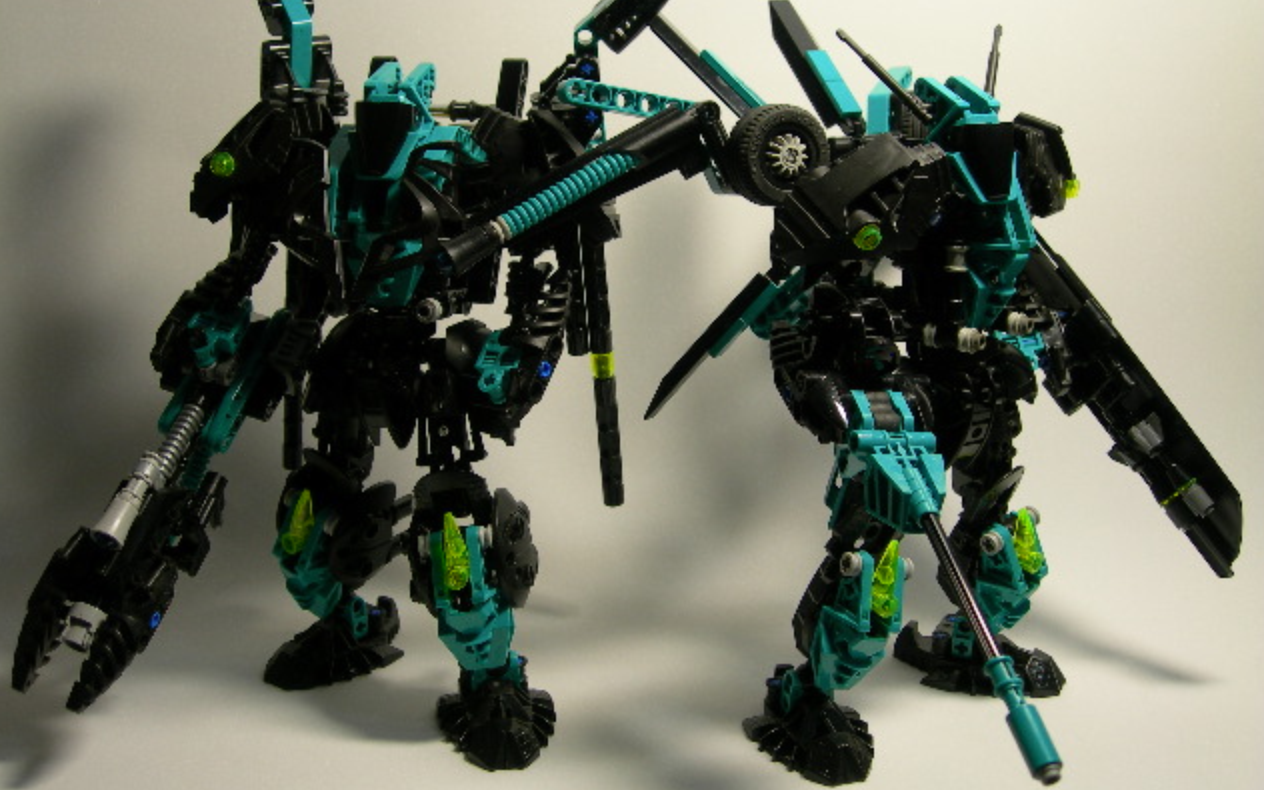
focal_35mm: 44
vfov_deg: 29.2
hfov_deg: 45.3
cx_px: 630
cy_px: 360
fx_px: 1516
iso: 50
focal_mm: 8.5
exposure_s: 1/13
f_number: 2.9
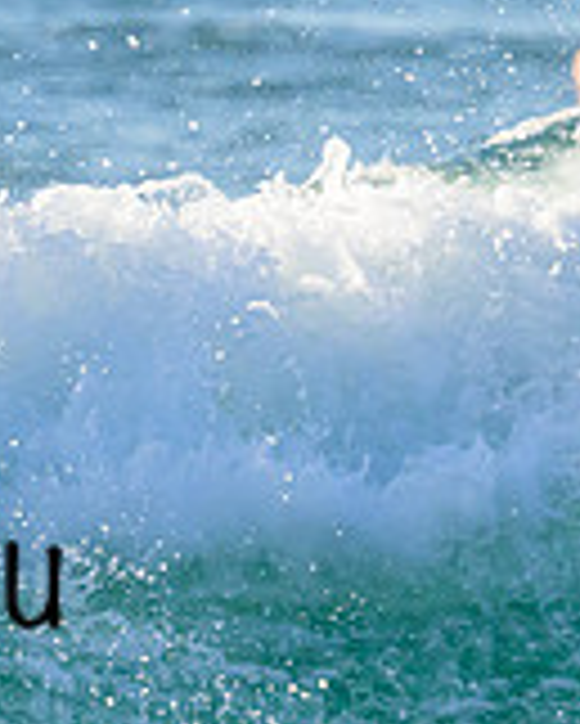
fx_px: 57087
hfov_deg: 0.6
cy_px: 286
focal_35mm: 2663
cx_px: -58
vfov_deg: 0.7
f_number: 11
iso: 1600
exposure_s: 1/2000
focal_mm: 620
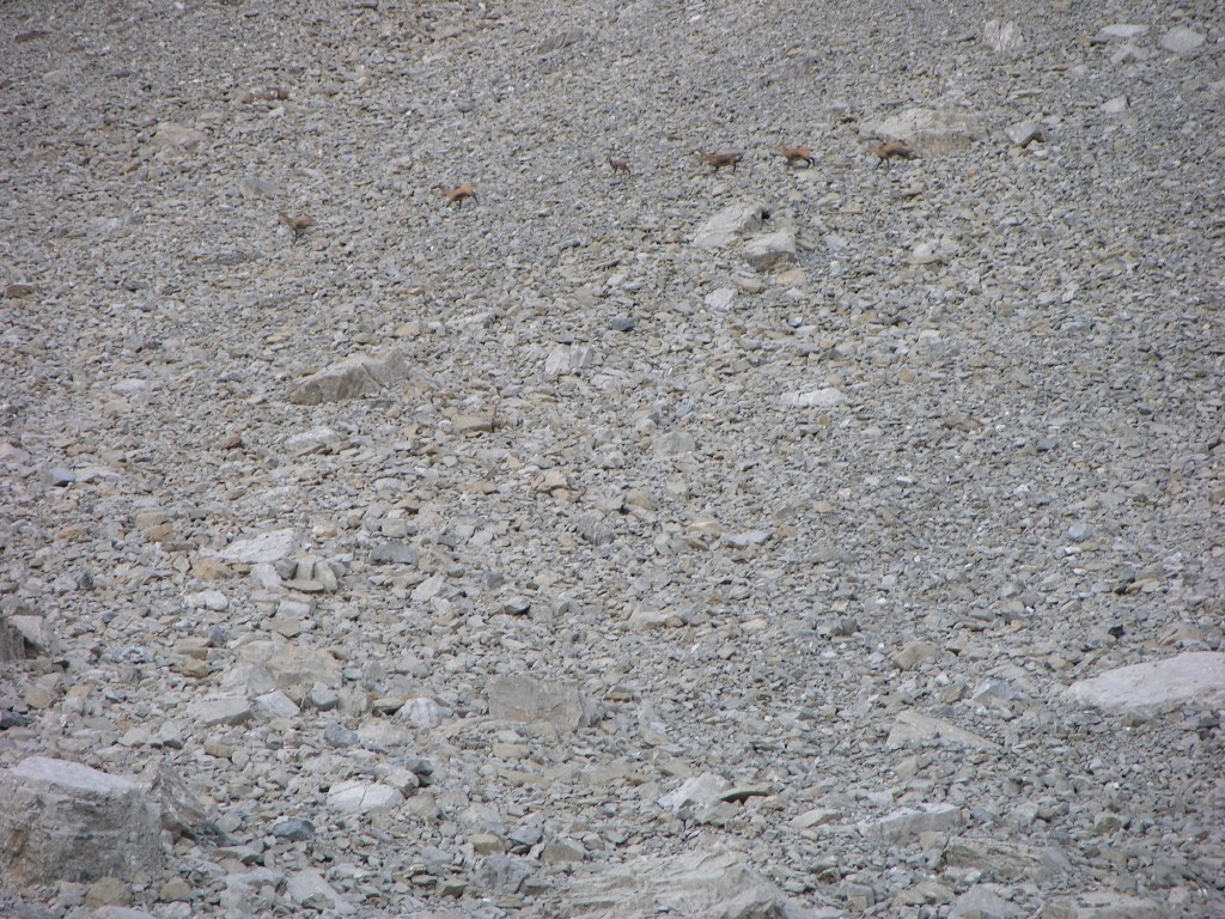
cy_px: 460
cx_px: 612
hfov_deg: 7.1
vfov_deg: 5.3
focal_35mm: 280
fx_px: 9909
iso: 50
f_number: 4.2
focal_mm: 71.2
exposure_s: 1/16.9
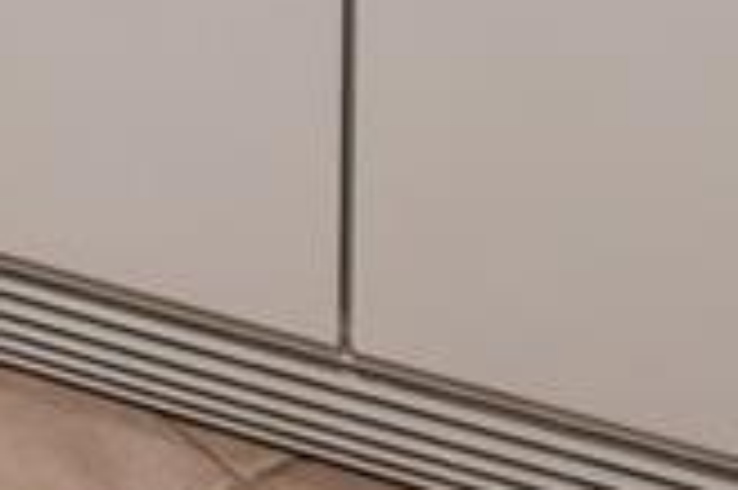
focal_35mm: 75
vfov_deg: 11.0
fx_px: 1536
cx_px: -954
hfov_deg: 15.9
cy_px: -1002
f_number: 7.1
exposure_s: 1/240
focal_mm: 8
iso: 800
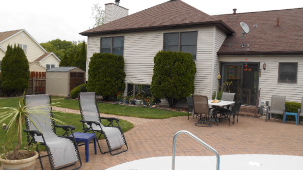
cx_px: 155
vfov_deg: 40.2
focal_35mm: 29
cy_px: 82
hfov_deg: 66.0
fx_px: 233
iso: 80
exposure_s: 1/60
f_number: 3.4
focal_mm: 4.7
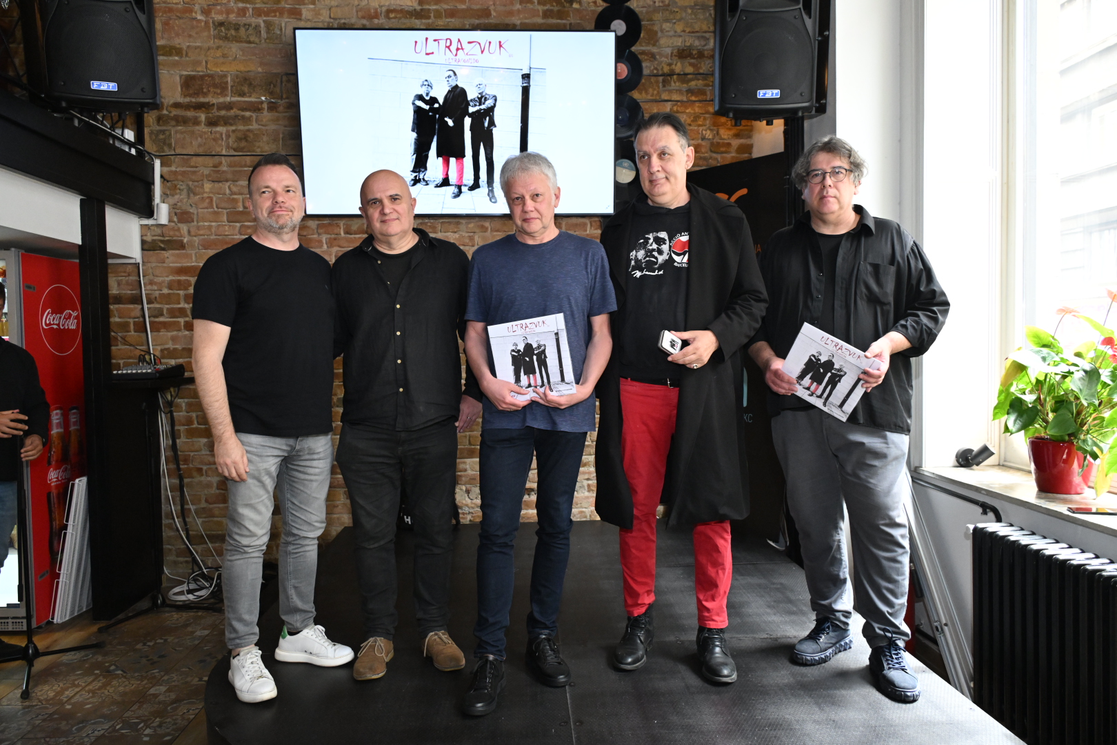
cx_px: 558
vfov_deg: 49.6
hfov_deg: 69.4
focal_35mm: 26
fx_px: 807
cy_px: 372
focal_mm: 26
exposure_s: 1/160
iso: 4000
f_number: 6.3
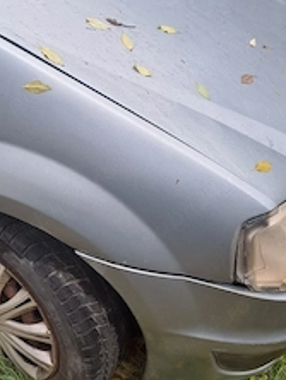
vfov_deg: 41.9
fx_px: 495
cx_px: 96
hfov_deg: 32.0
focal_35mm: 45
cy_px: 226
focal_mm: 4.65
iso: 40
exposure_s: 1/100
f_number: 1.8
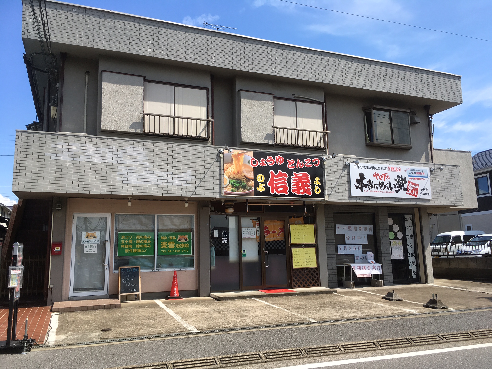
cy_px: 184
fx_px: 412
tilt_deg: +8.6
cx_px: 246
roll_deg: +0.2
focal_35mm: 29
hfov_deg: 61.7
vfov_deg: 48.2
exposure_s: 1/1202
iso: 25
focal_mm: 4.15
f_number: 2.2
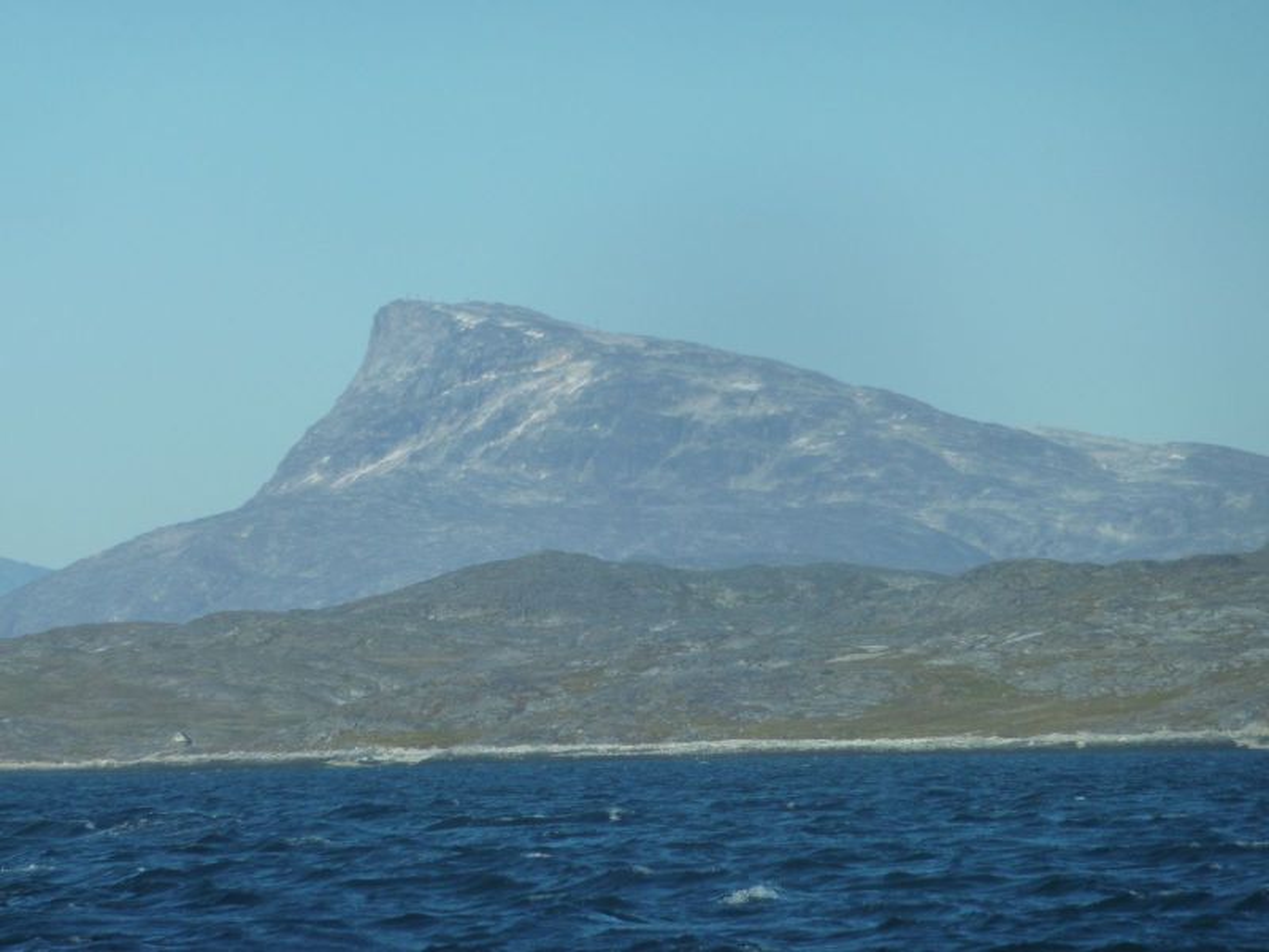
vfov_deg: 5.0
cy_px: 476
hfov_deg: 6.6
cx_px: 634
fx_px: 10998
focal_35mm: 300
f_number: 5.6
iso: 125
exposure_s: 1/640
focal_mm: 49.2
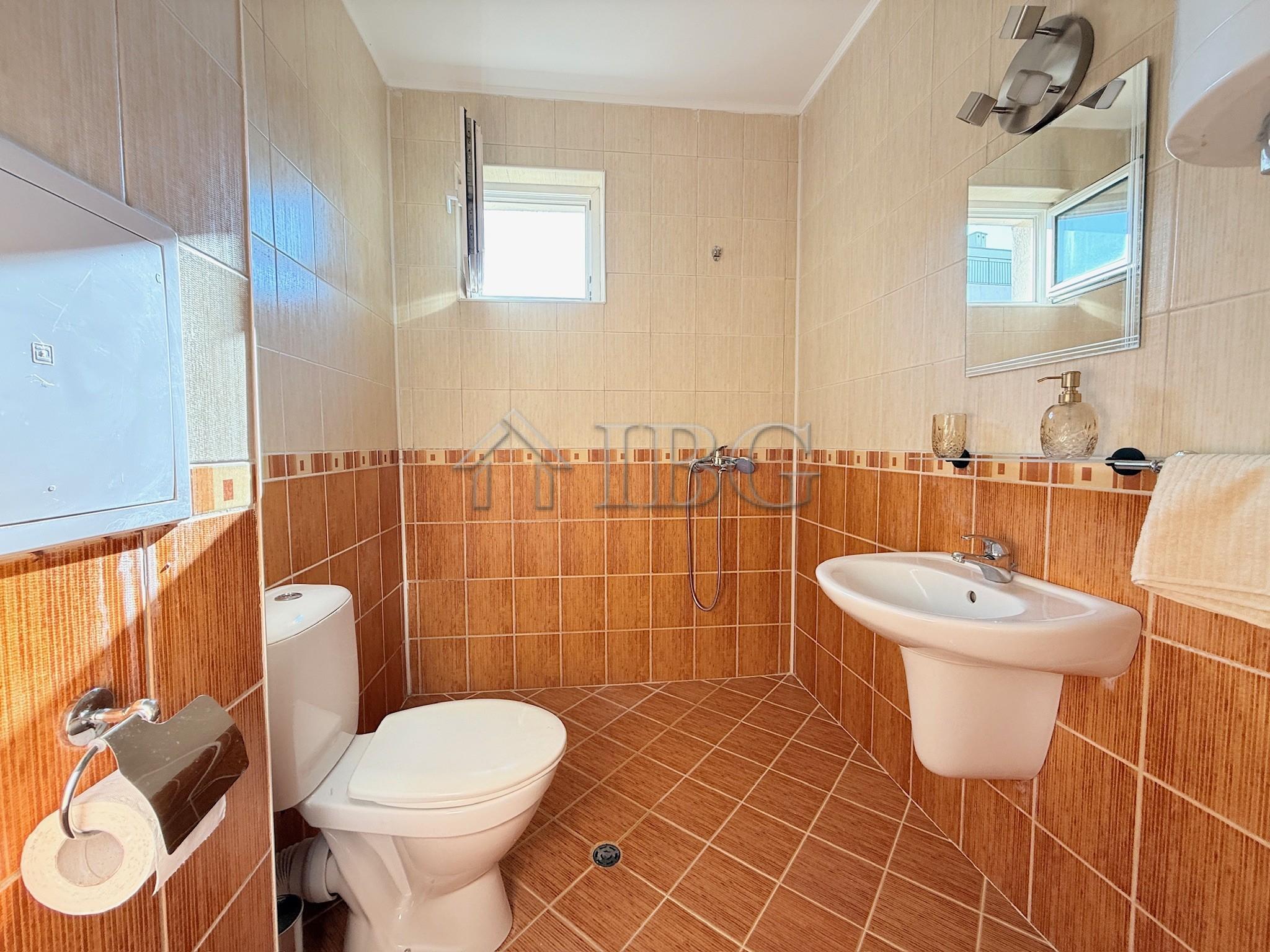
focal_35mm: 14
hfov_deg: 102.1
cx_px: 635
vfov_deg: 85.7
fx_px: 514
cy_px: 476
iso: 100
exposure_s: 1/99
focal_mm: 2.22
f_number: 2.2
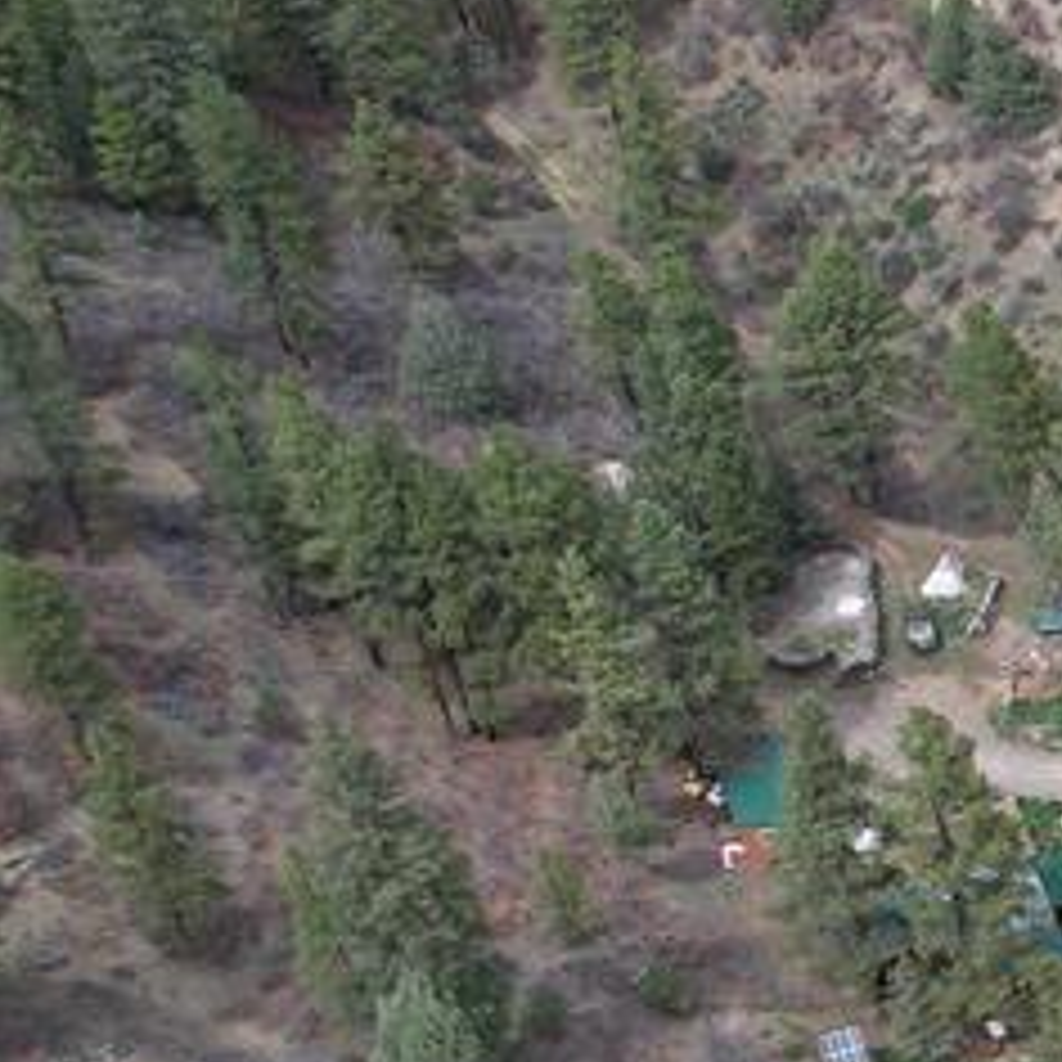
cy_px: 850
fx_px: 2811
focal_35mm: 81
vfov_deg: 21.1
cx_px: 2007
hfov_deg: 16.9
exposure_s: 1/800
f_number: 2.8
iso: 100
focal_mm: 8.38
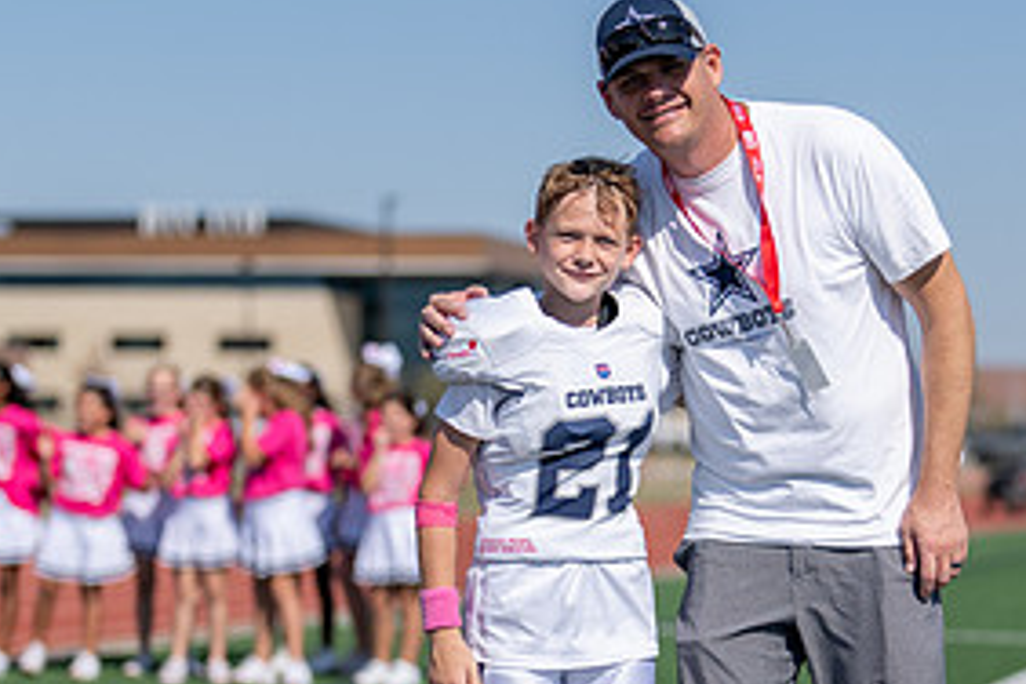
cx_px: 681
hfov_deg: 17.0
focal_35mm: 120
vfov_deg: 11.4
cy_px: 531
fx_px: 3420
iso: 100
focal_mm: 50
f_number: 1.2
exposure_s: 1/16000
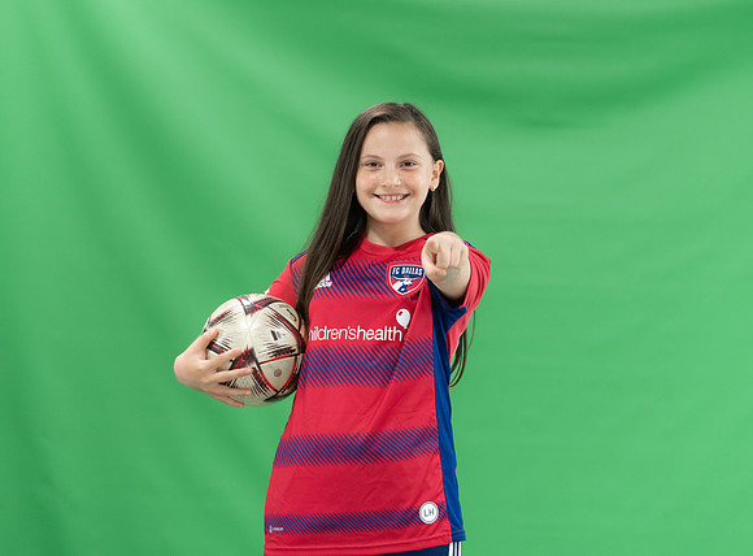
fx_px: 3155
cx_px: 383
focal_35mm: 146
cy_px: 224
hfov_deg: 13.6
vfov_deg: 10.1
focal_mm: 114
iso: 1000
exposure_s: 1/250
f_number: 2.8
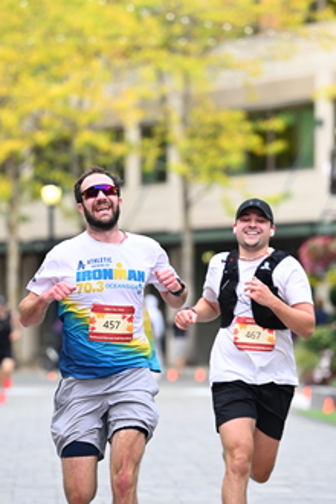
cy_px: 243
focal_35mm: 225
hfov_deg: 6.1
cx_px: 169
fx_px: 3150
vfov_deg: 9.1
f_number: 2.8
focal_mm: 135
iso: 1000
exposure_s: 1/2000
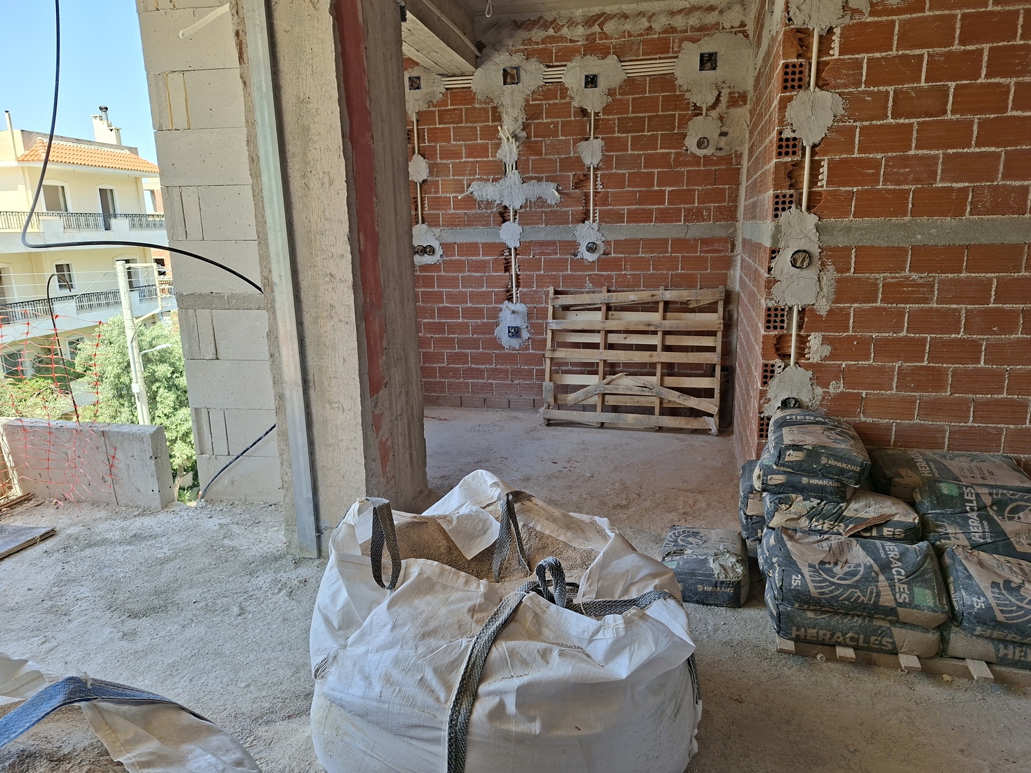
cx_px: 516
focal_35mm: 23
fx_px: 685
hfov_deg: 73.9
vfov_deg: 58.9
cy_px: 386
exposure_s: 1/202
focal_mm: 5.54
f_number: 1.8
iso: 50
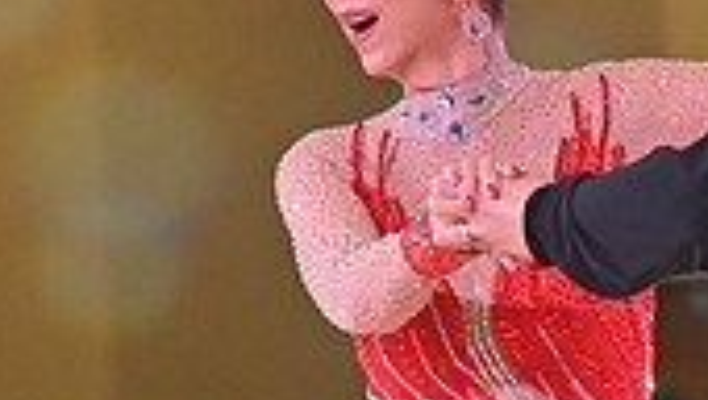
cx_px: 648
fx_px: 11425
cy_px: 600
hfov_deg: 3.5
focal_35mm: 608
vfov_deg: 2.0
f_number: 5.6
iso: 4000
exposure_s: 1/400
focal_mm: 170
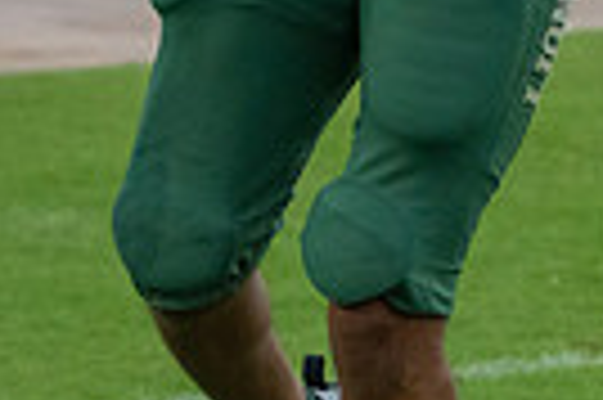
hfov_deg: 4.2
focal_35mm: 488
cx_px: 438
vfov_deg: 2.8
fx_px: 8164
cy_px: -559
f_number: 5.6
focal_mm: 100
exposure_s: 1/1250
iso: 2500
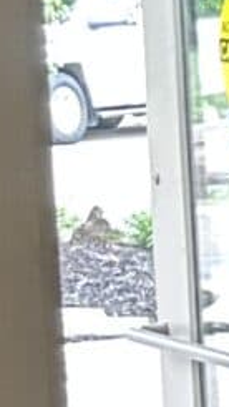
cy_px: 327
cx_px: 2111
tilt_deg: -5.7
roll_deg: -1.0
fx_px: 2944
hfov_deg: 3.1
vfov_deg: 7.9
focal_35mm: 273
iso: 125
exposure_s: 1/120
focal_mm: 6.86
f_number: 1.78
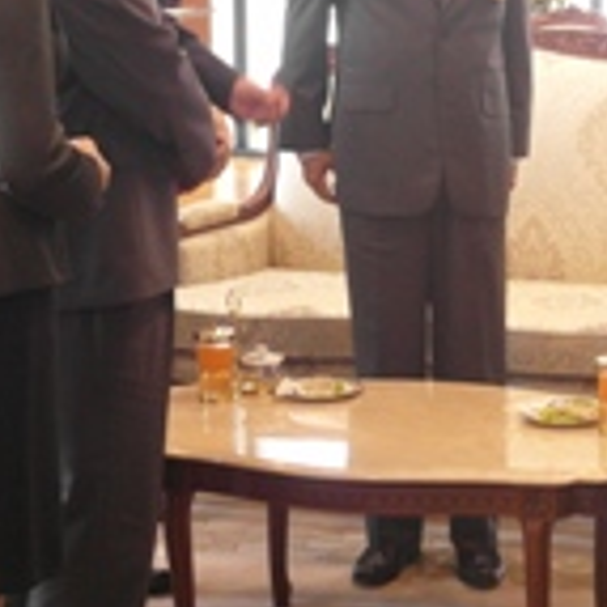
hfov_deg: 14.3
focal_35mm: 120
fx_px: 2381
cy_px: 104
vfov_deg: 14.4
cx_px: 582
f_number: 2.2
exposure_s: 1/60
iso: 400
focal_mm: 10.6
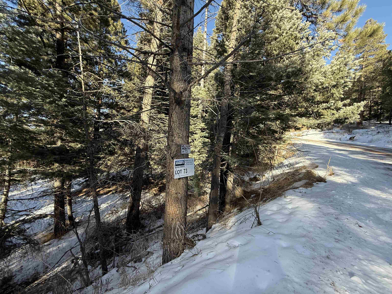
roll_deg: -1.6
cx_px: 196
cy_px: 147
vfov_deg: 85.7
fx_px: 159
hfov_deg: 102.1
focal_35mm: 14
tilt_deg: -1.5
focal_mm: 2.22
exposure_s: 1/306
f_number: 2.2
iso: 64
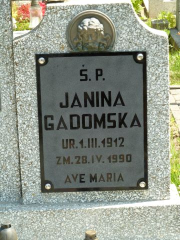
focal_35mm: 128
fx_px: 887
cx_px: 90
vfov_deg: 15.4
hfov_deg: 11.6
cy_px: 120
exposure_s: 1/250
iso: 160
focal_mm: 21
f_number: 4.4
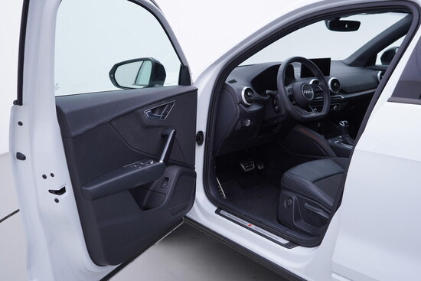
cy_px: 140
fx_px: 421
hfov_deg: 53.1
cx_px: 210
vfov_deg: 36.9
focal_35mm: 36
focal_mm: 24
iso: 125
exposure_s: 1/60
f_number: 3.5
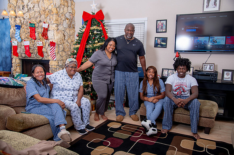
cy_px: 78
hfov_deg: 60.3
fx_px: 201
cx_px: 117
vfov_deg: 42.3
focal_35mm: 31
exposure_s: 1/200
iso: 100
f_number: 4
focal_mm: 31
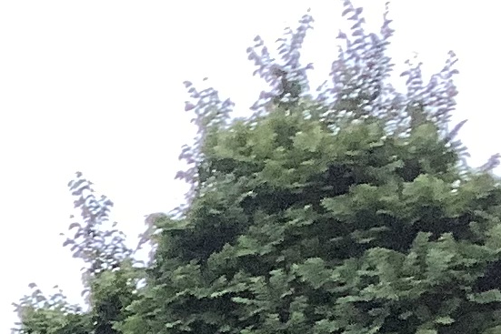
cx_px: -554
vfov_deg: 6.4
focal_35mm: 191
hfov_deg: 9.9
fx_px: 2657
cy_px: 1069
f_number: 2.4
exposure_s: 1/60
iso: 64
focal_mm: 3.3
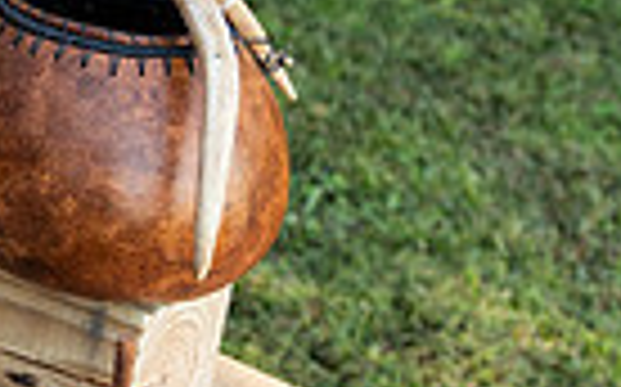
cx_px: -686
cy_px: -64
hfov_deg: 12.4
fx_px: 2452
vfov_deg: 8.9
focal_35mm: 145
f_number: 4.5
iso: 200
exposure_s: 1/160
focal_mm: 29
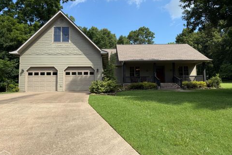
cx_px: 117
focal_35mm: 26
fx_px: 168
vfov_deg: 49.5
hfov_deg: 69.4
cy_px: 74
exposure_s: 1/3279
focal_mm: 6.76
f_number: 1.78
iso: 80
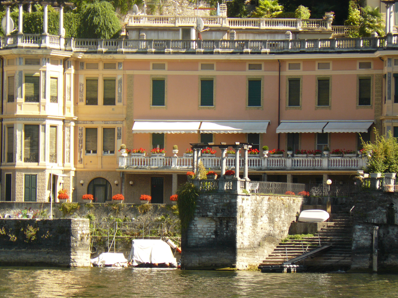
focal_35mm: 245
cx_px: 199
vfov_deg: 6.1
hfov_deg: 8.1
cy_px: 149
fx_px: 2817
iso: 100
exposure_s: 1/200
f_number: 4
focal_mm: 40.7
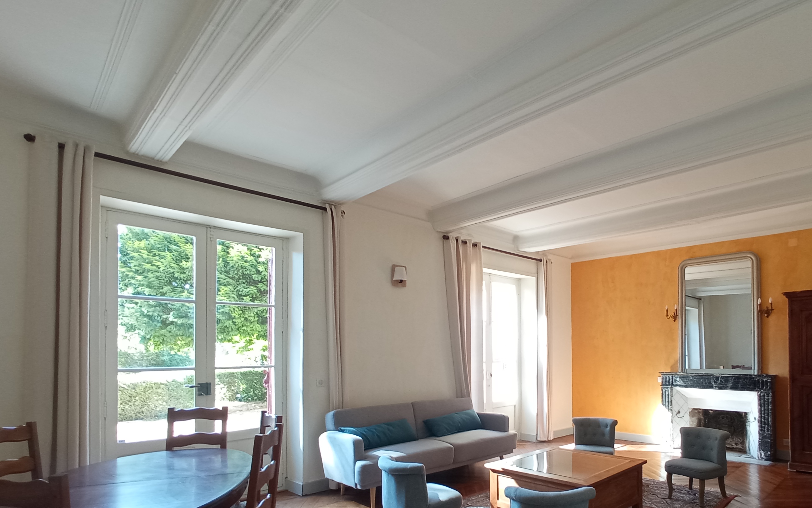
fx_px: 443
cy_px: 345
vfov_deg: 58.1
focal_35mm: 20
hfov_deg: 83.7
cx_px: 497
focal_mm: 1.65
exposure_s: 1/33.3
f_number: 2.2
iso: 150
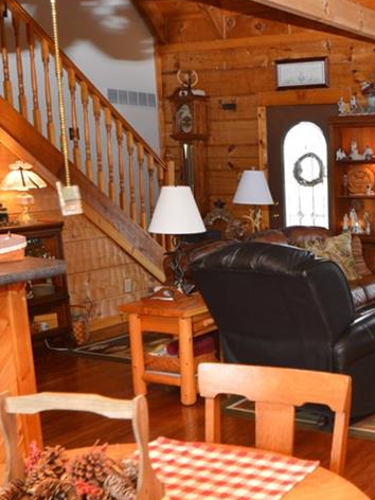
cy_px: 311
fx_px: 722
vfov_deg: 38.0
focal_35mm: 50
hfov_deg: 27.2
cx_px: 390
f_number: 4
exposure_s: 1/60
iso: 560
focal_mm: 16
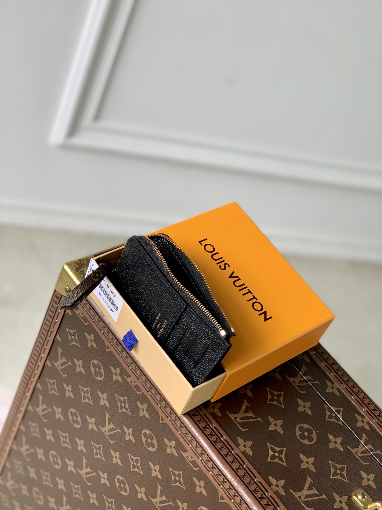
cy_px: 255
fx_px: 765
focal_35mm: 52
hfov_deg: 28.0
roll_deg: -26.8
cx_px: 191
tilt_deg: -39.4
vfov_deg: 36.8
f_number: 2.4
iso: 20
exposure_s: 1/122
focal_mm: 6
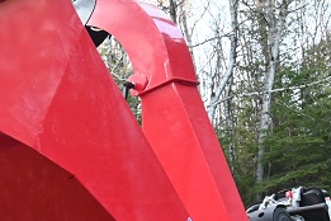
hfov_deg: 23.8
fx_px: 754
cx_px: 4
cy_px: 283
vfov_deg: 15.9
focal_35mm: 82
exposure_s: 1/125
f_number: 3.5
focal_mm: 16
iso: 1400
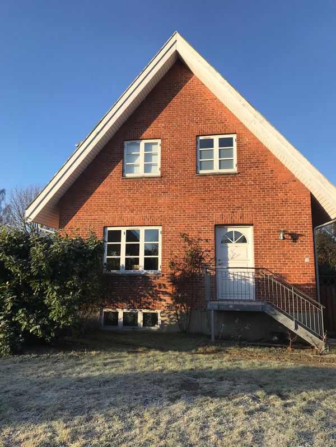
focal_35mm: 28
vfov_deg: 63.4
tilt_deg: +11.2
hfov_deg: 49.7
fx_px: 362
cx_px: 168
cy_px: 224
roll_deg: -0.7
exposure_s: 1/1182
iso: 20
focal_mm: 3.99
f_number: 1.8
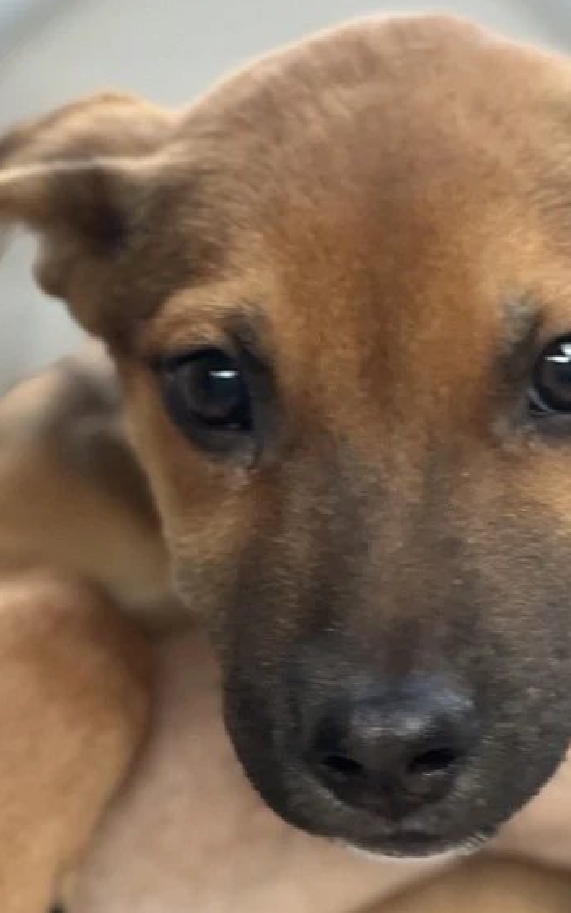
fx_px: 3609
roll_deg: -5.9
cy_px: 611
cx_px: 326
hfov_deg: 9.0
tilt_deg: -1.0
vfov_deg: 14.4
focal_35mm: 145
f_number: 2.8
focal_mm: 9
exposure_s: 1/40
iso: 200
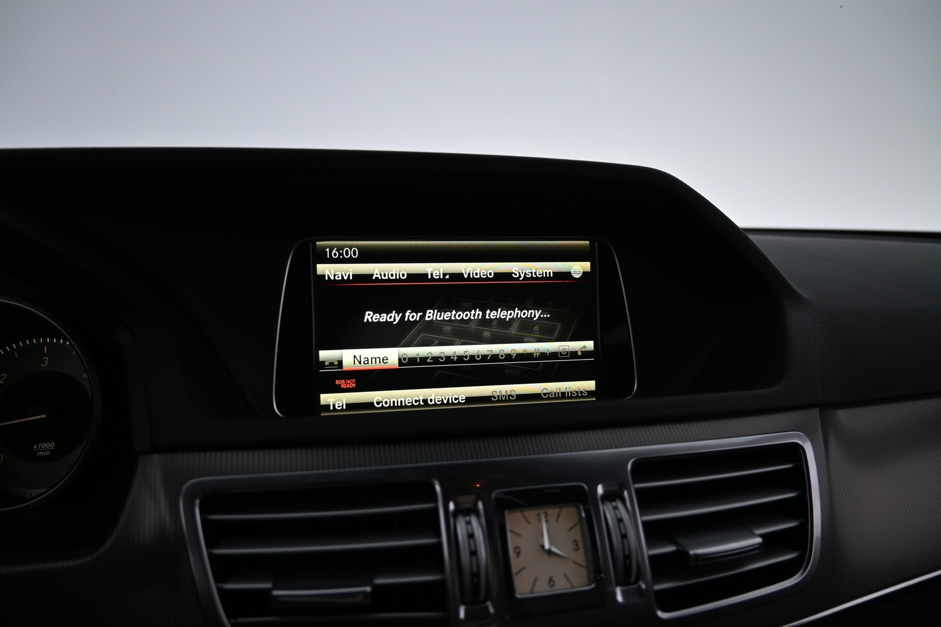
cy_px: 314
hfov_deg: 73.7
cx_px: 470
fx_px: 627
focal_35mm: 24
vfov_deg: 53.1
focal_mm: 16
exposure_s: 1/25
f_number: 3.5
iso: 200
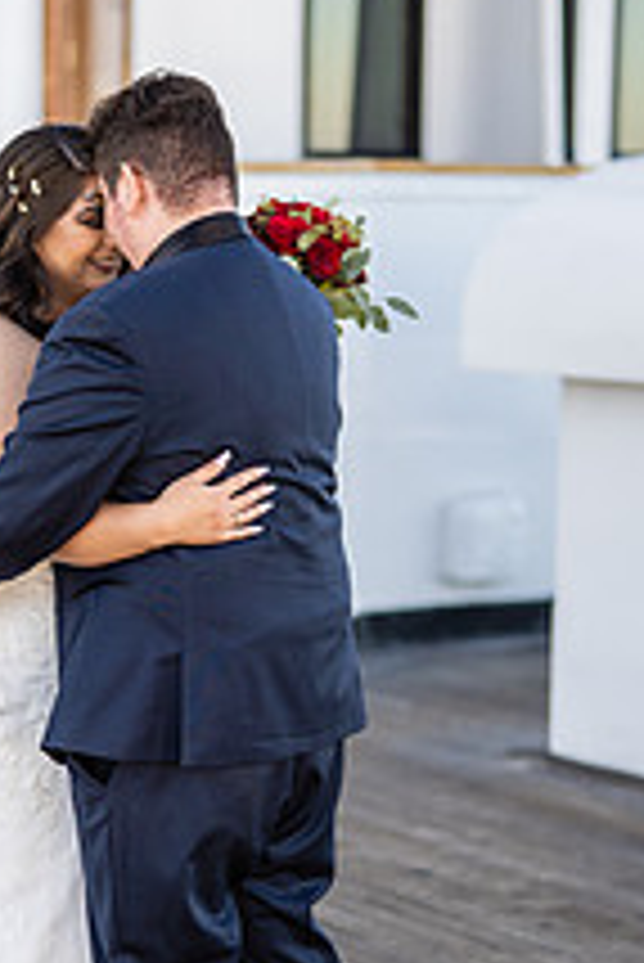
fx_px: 2813
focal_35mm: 105
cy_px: 657
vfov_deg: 19.4
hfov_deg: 13.0
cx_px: 135
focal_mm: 50
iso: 200
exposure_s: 1/2500
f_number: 1.4
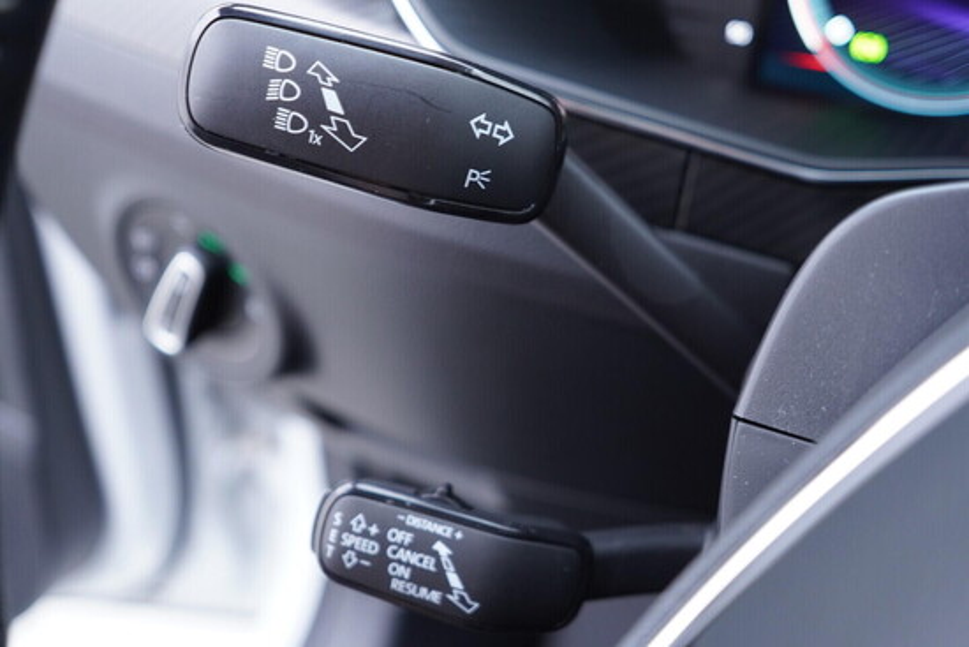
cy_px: 324
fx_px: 969
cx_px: 484
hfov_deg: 53.1
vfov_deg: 36.9
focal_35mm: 36
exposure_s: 1/40
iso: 500
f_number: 2.8
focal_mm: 24
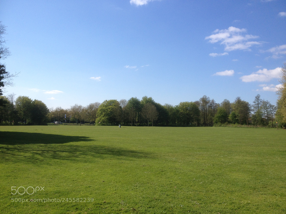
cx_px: 143
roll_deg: -0.9
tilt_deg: +3.9
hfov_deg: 52.6
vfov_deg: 40.7
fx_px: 289
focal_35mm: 35
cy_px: 107
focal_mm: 4.28
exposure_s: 1/1783
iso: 50
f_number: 2.4
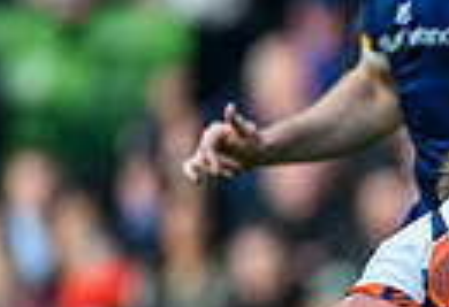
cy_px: 307
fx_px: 42694
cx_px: 911
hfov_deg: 0.6
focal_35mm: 3395
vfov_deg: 0.4
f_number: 4
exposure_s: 1/1600
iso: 1000
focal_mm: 560
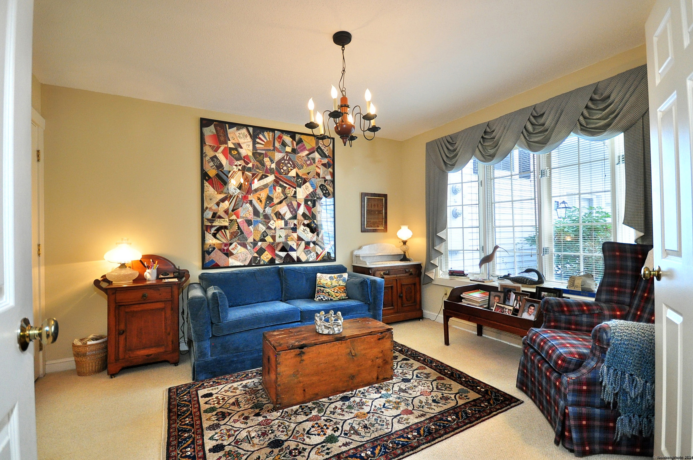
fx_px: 288
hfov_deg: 100.5
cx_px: 346
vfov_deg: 77.2
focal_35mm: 15
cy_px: 230
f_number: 4
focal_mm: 10
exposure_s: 1/50
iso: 1000
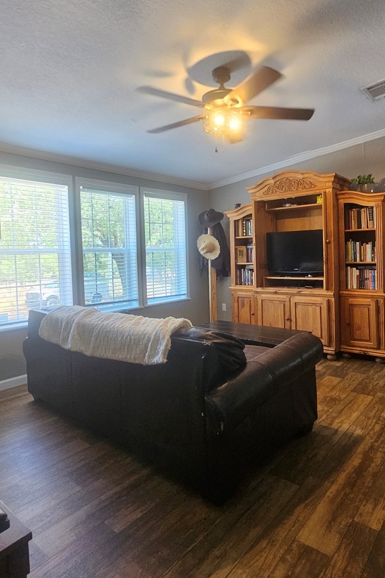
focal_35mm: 20
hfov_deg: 61.7
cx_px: 218
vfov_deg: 83.8
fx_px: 321
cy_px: 264
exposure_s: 1/60
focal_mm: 2.2
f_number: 2.2
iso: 320
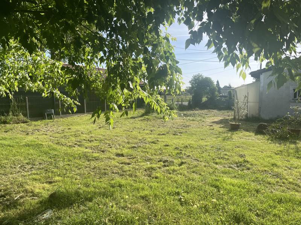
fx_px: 226
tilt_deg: -3.8
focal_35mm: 26
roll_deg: -0.2
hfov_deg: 67.3
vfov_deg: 53.1
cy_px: 112
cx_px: 150
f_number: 1.6
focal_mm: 5.1
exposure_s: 1/2222
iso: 50
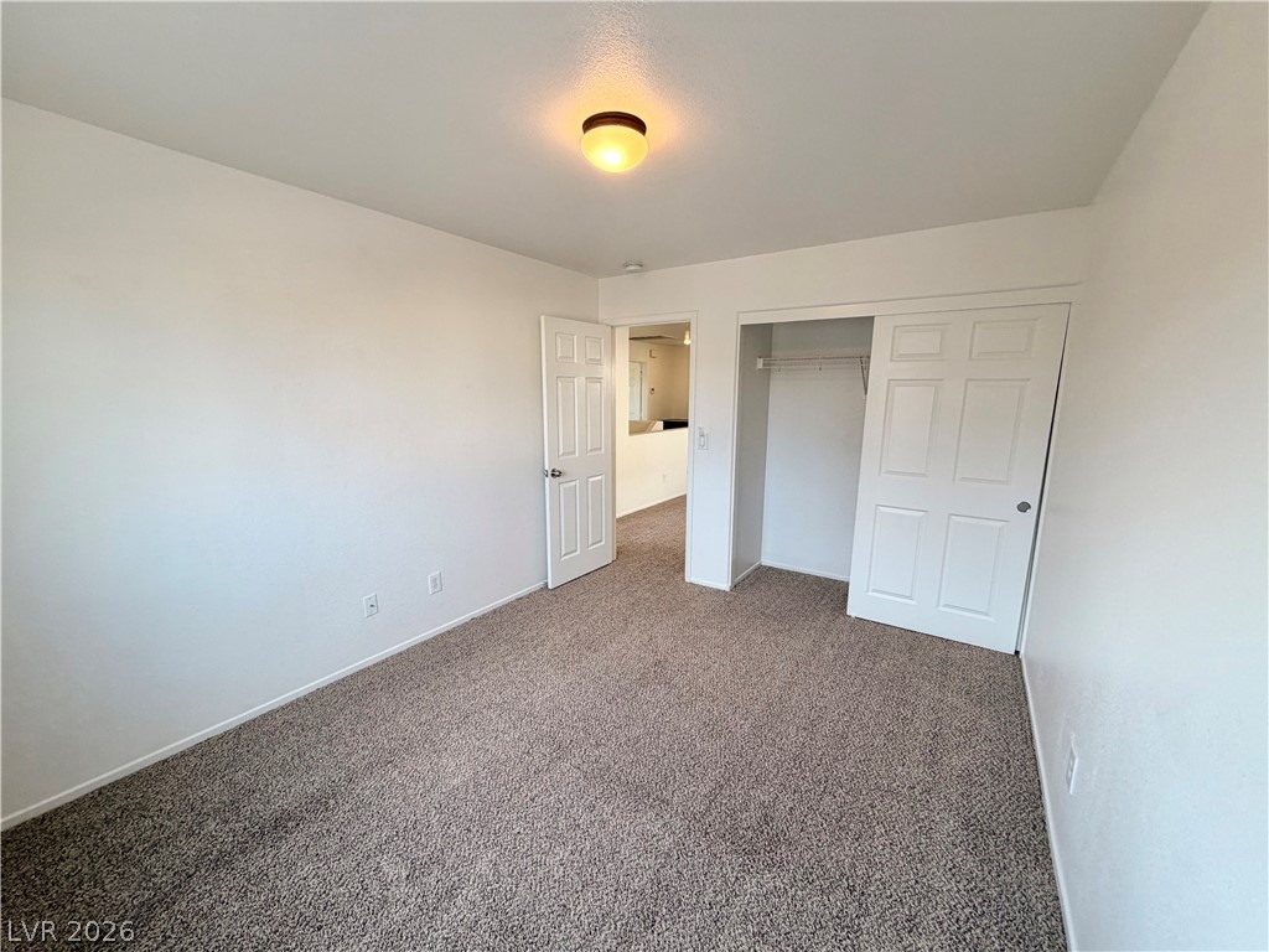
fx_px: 513
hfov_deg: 102.1
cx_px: 634
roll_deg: -0.3
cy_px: 476
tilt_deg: -9.5
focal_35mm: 14
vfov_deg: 85.7
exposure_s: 1/120
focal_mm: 2.22
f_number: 2.2
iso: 125
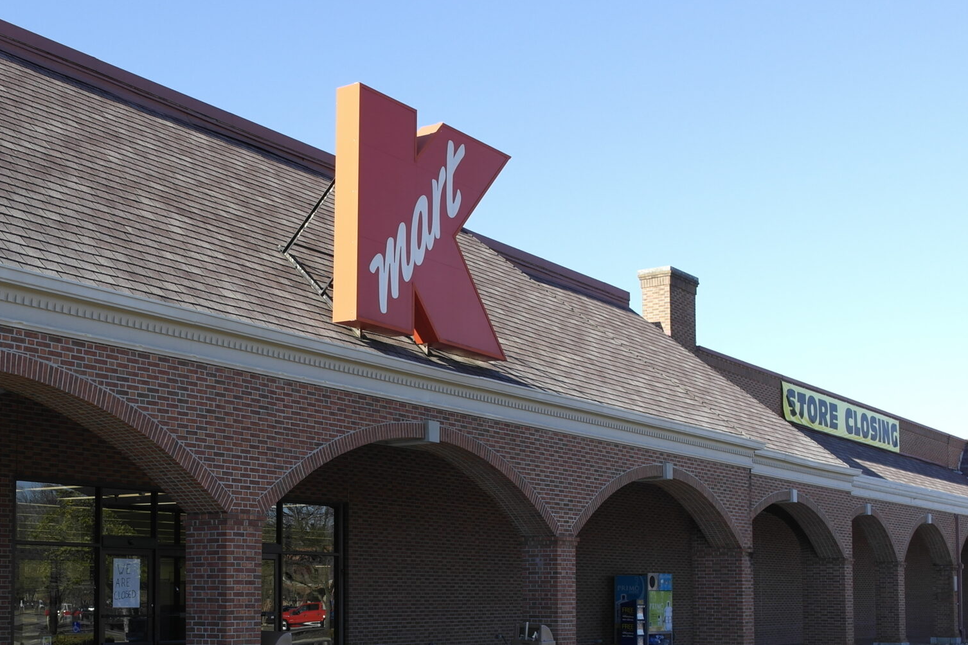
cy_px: 485
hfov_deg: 38.1
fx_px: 1371
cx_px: 262
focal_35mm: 51
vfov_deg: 26.1
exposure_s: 1/200
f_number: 5.6
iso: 100
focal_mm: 20
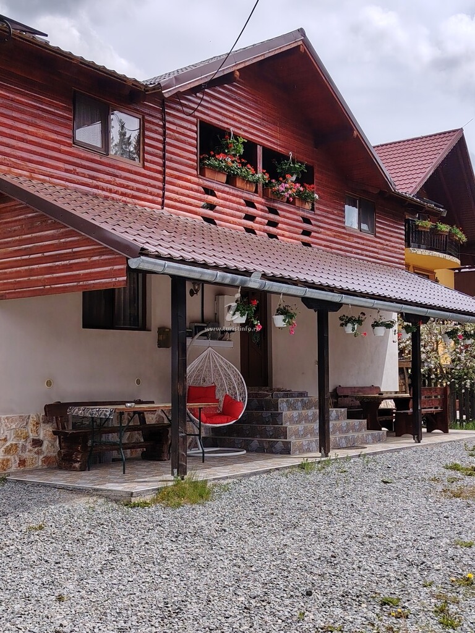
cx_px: 238
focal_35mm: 42
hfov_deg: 34.3
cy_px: 316
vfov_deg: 44.8
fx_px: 768
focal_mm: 5.25
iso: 100
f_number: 1.75
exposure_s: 1/886
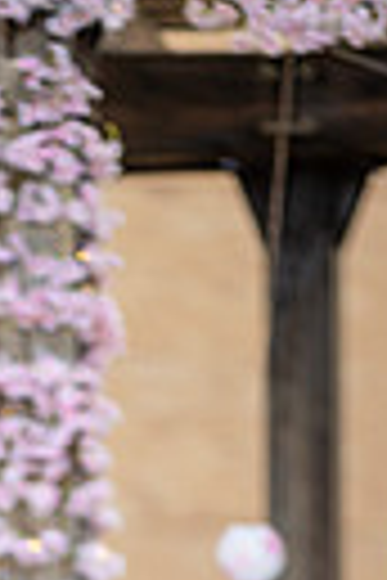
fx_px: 5917
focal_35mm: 367
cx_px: -63
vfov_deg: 5.5
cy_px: 989
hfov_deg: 3.7
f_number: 1.4
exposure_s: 1/1000
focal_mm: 105
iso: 400
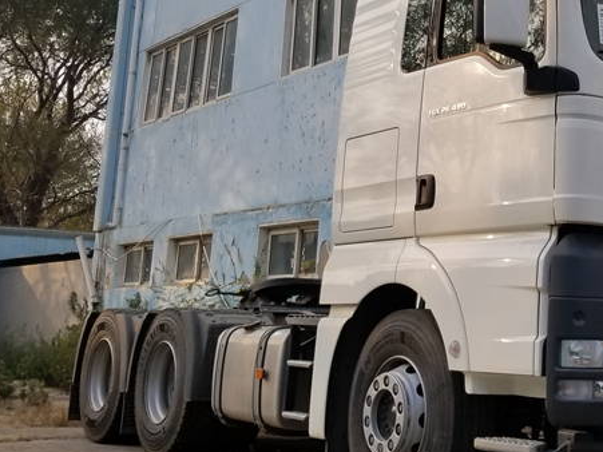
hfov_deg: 31.1
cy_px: 139
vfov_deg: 24.6
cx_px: 551
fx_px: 1027
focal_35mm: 59
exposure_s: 1/1768
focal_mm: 4.25
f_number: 1.7
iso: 50
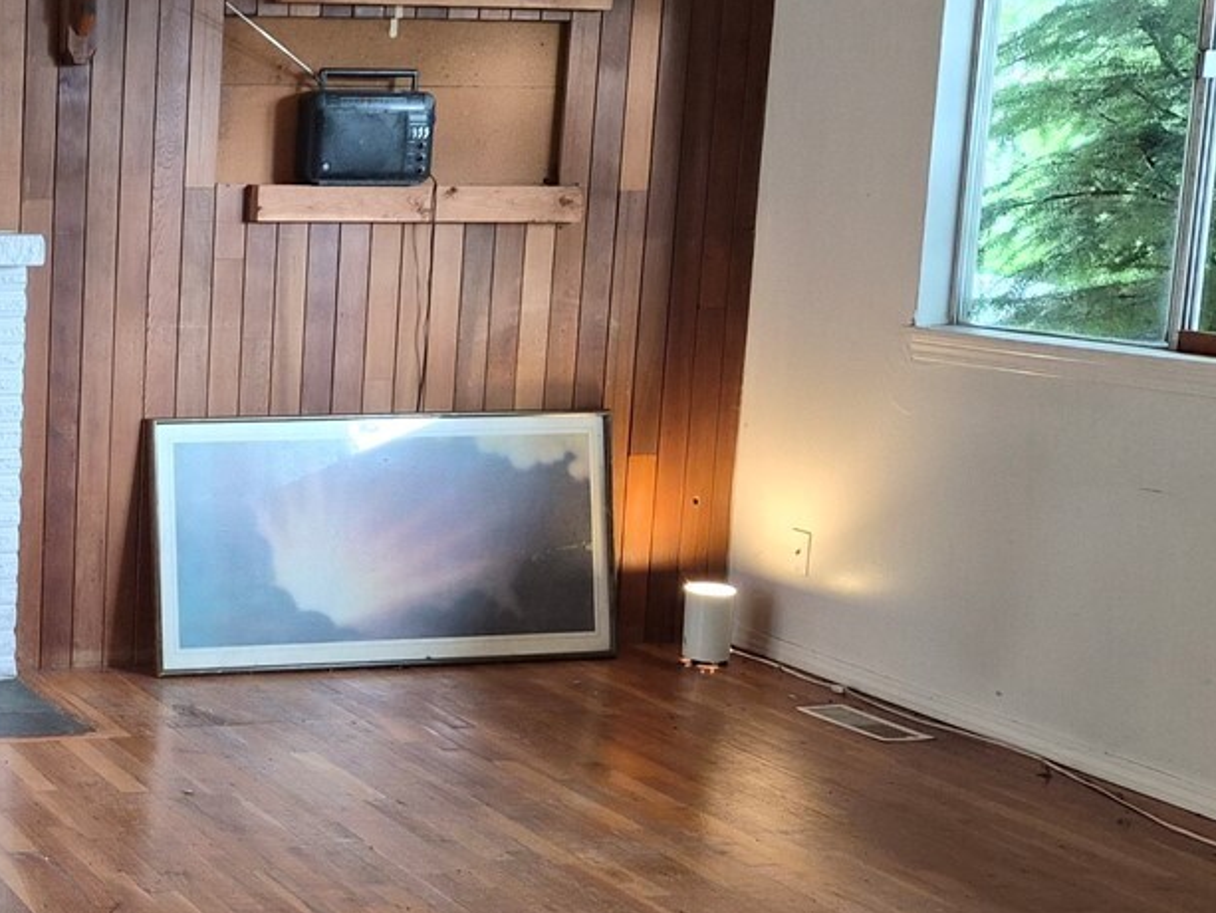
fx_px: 2108
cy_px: 484
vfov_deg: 24.4
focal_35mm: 60
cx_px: -244
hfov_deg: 28.1
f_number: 1.8
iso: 320
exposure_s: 1/60
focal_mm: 5.4
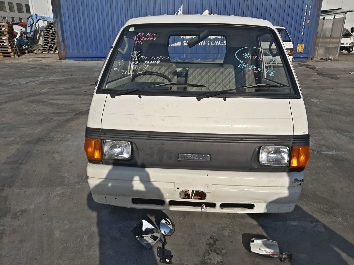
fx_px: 266
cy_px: 132
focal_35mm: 26
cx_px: 177
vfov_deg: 53.1
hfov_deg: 67.3
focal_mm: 3.93
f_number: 1.7
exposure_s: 1/6536
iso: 40
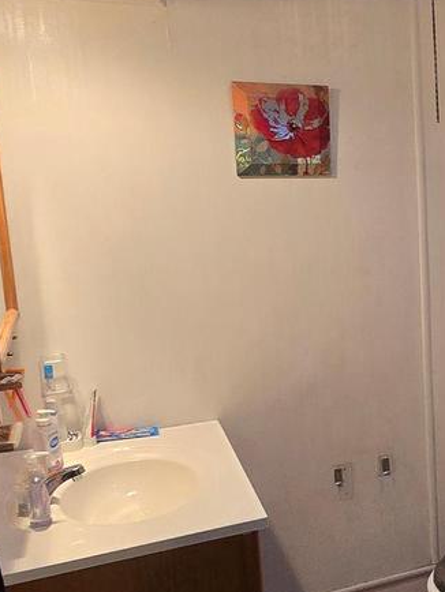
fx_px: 788
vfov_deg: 41.2
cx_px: 636
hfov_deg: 25.3
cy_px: 307
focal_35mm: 46
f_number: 2.2
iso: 400
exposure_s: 1/60
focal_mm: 2.2
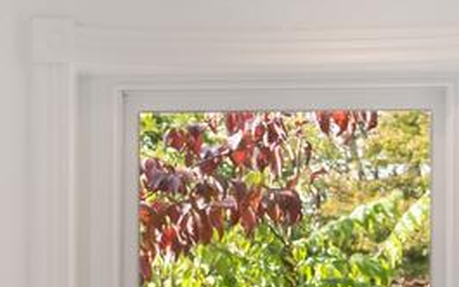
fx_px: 3455
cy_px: 595
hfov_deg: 7.6
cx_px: 241
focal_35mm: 276
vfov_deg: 4.7
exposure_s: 1/8
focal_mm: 35
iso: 800
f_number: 10
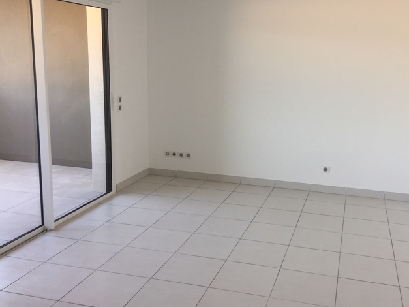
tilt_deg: -11.0
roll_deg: -2.0
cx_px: 250
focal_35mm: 37
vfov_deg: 38.6
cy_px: 146
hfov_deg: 49.8
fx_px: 437
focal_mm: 4.15
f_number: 2.2
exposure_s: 1/50
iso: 32
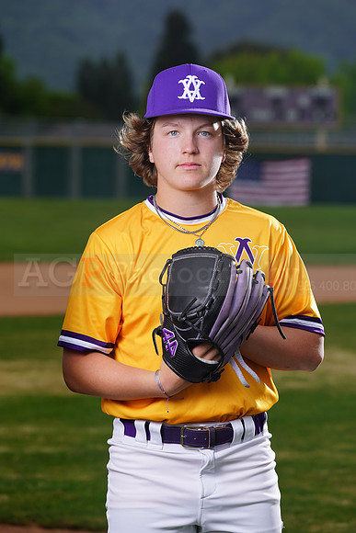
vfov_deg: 10.3
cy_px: 266
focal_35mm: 200
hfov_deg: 6.9
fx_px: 2965
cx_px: 178
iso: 100
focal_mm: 200
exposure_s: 1/250
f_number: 8
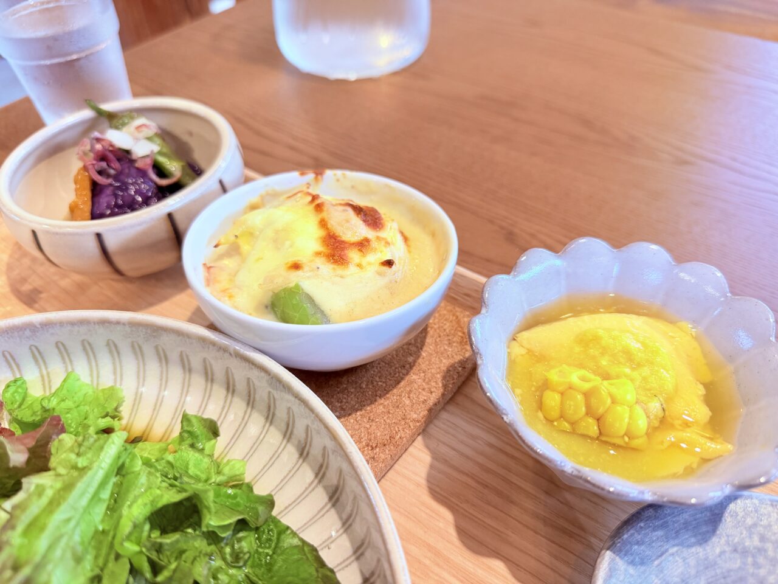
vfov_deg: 56.8
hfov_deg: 71.6
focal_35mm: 24
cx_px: 389
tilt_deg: -45.2
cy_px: 292
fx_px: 539
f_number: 1.78
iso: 250
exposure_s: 1/60
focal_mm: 6.76
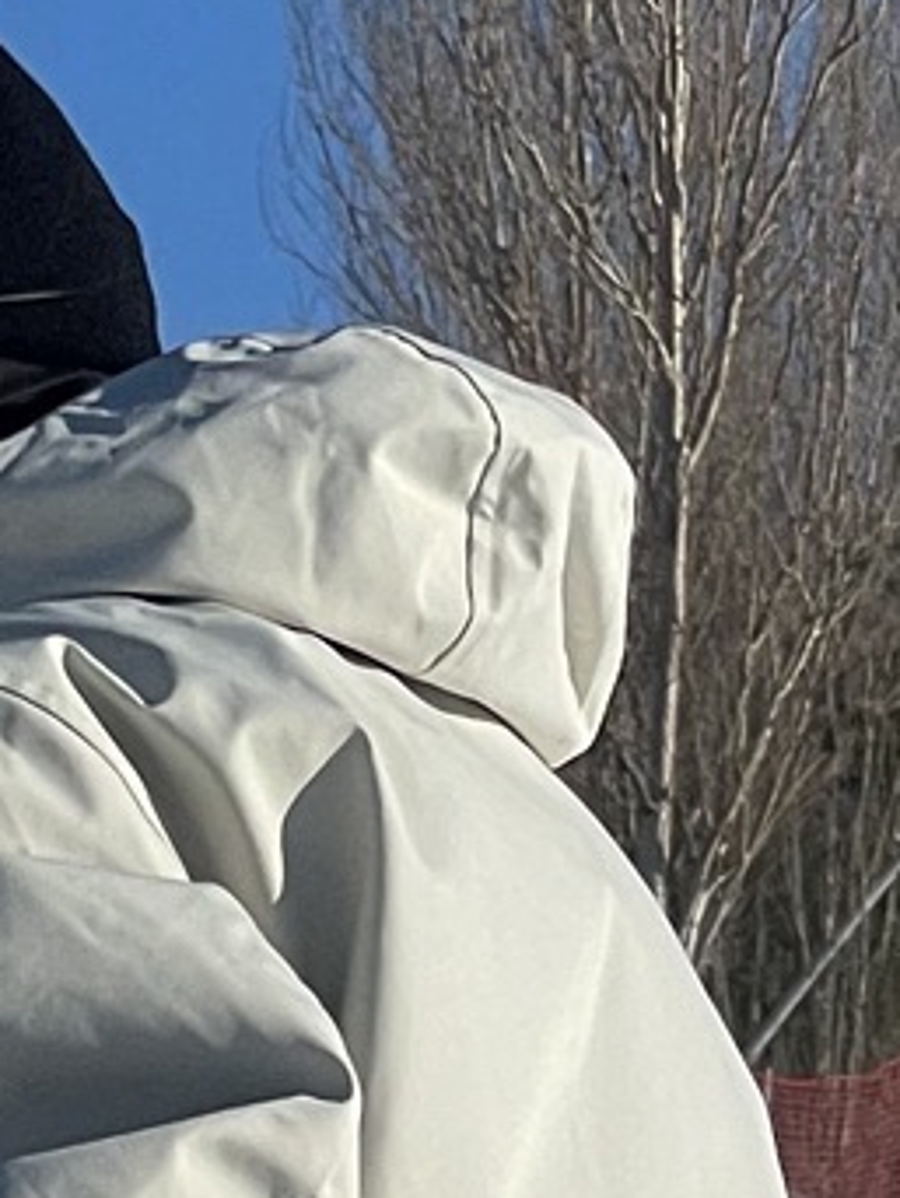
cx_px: 305
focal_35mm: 304
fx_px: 10525
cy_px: 1909
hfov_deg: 4.9
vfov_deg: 6.4
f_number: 2
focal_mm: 6
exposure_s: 1/3984
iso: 25
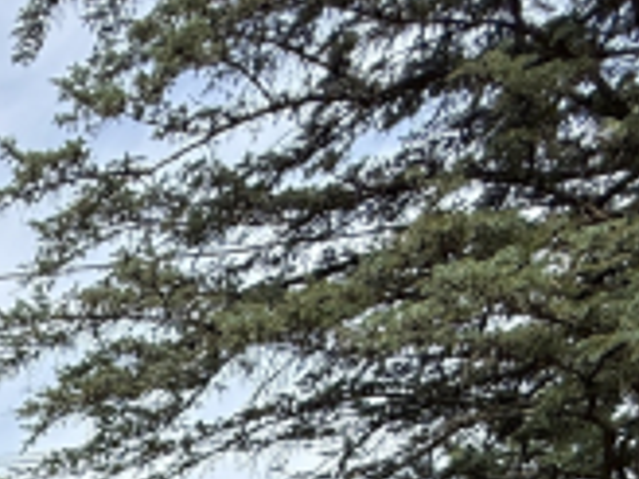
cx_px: -150
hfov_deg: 28.8
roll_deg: -0.7
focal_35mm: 57
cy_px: 966
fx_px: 1052
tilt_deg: -2.2
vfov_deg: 17.7
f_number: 2.2
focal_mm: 2.22
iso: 64
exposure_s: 1/664
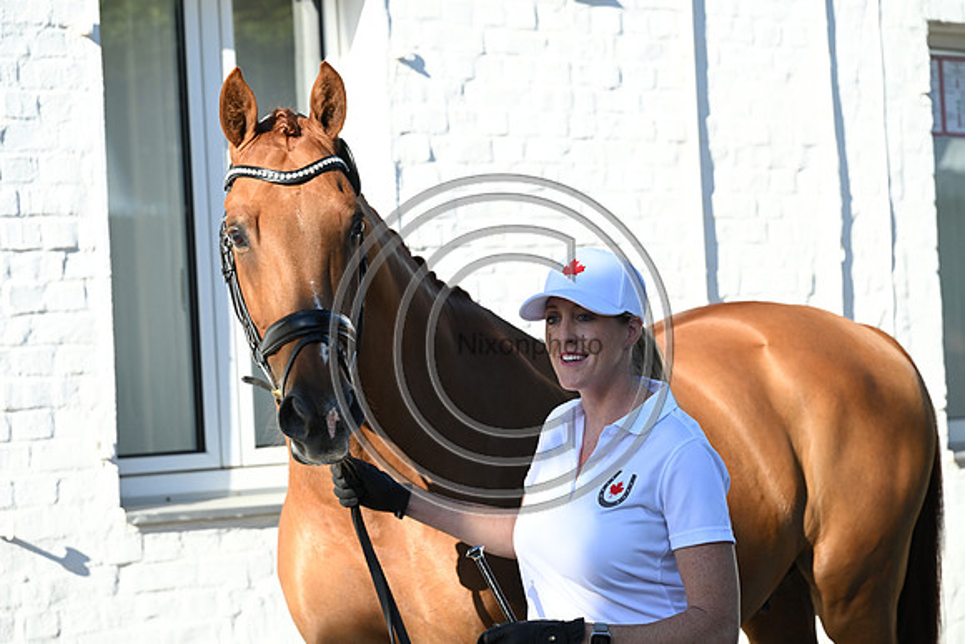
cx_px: 482
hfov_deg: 18.6
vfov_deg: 12.5
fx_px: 2949
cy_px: 322
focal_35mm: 110
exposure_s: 1/1600
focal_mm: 110
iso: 1100
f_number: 6.3
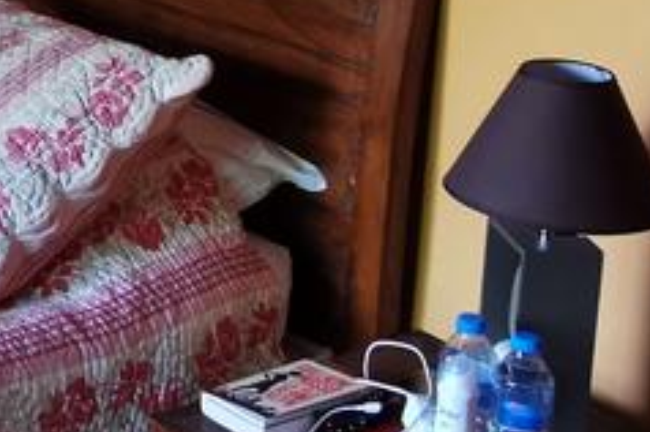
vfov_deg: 22.7
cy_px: -49
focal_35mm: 56
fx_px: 1010
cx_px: -407
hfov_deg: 24.4
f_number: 2.2
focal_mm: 2.35
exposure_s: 1/30
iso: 200
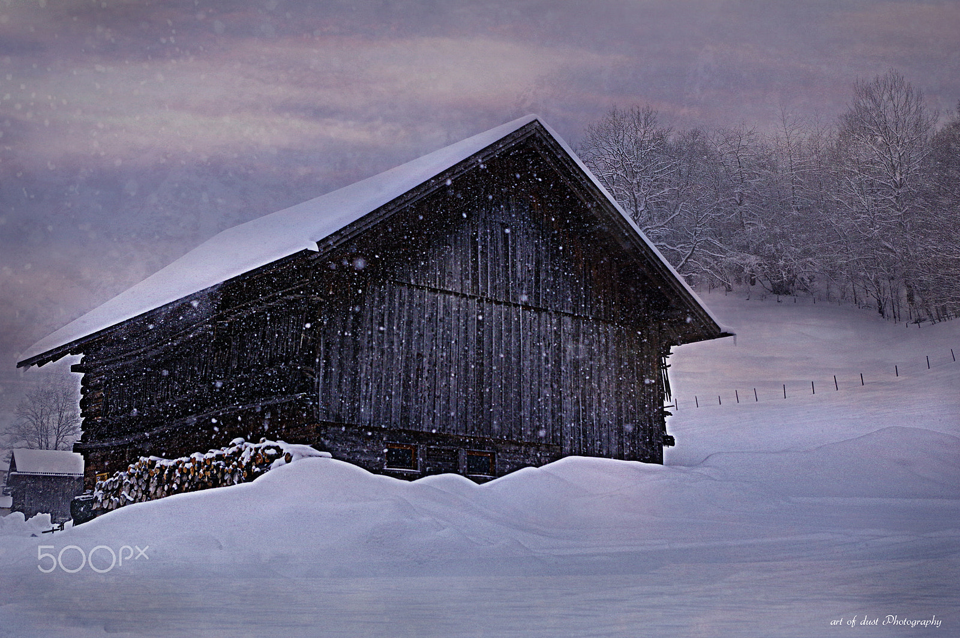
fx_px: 1305
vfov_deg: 27.5
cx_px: 480
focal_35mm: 49
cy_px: 319
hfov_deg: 40.4
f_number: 6.3
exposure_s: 1/800
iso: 400
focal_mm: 32.5
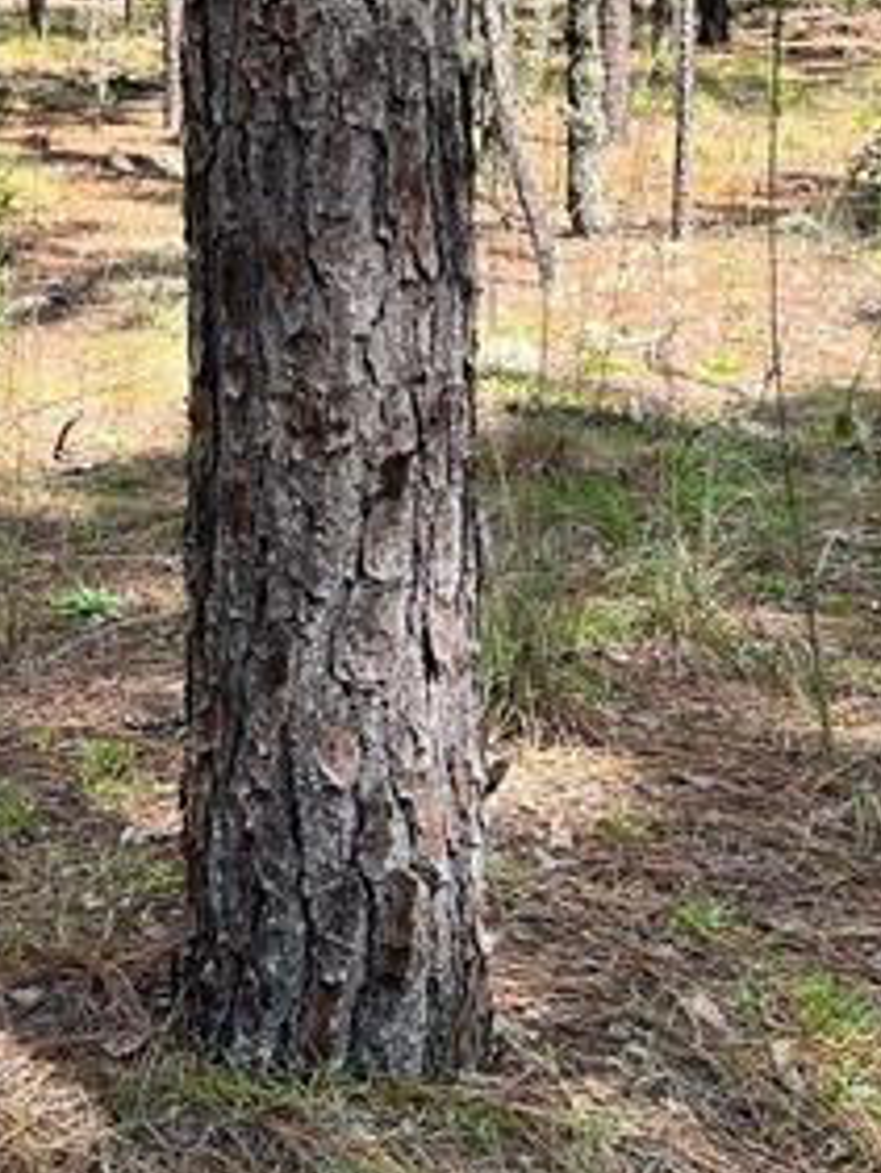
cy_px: 192
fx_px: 2408
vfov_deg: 26.7
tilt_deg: -6.8
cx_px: -150
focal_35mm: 71
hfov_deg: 19.6
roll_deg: +1.1
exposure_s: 1/943
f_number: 1.6
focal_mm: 5.1
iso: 50
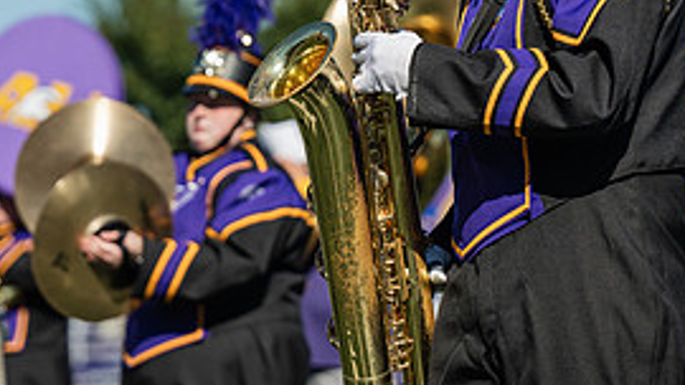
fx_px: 5105
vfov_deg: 4.3
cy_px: -9
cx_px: 317
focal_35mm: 281
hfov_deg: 7.7
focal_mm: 125
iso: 80
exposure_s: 1/1600
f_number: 3.2
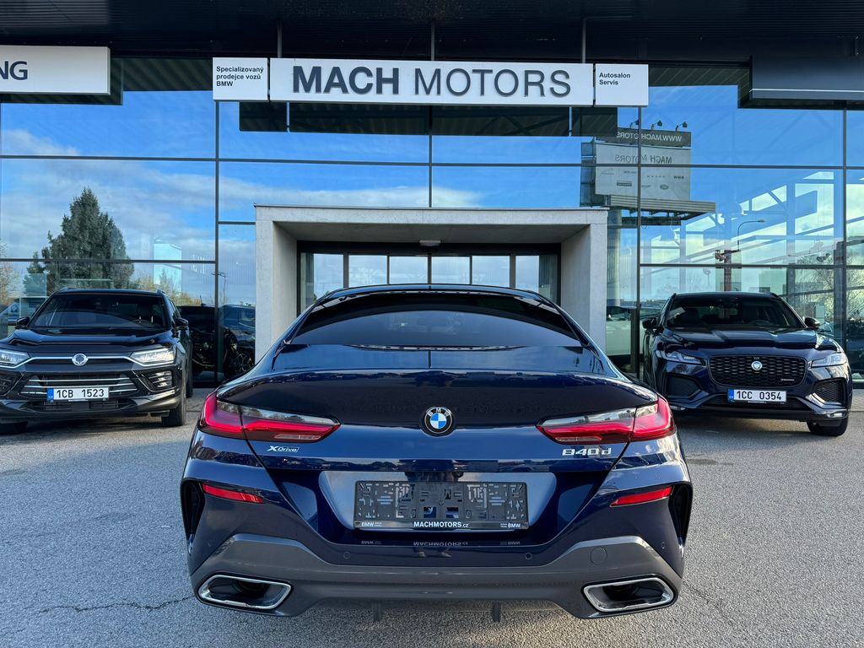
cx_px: 432
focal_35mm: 24
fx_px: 599
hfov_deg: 71.6
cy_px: 324
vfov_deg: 56.8
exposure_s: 1/503
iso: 80
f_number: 1.78
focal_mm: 6.86
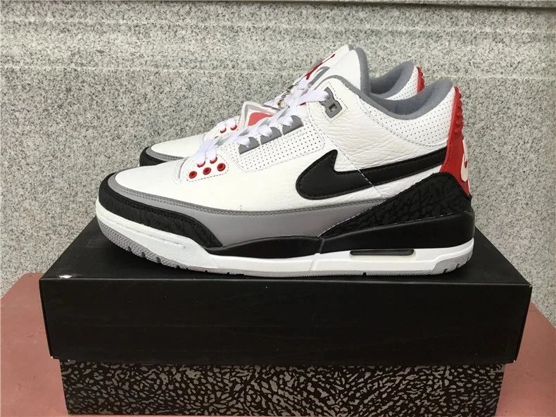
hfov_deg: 58.4
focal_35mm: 31
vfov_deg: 45.4
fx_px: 498
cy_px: 208
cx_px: 278
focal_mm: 3.3
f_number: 2.4
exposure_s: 1/100
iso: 32
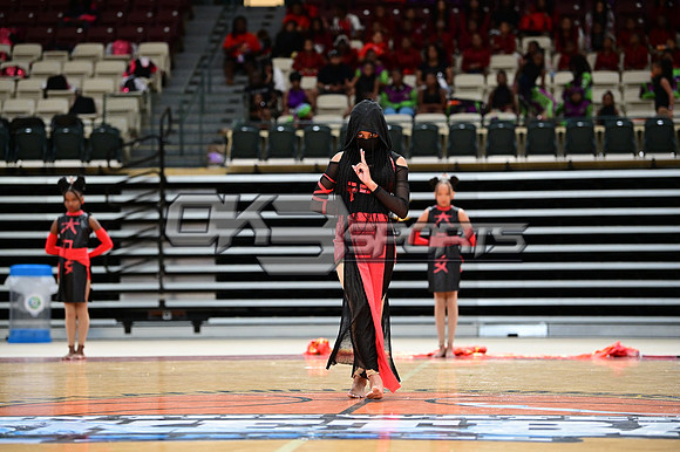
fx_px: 2265
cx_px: 340
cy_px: 226
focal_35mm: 120
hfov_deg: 17.1
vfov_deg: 11.4
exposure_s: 1/1000
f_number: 3.2
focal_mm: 120
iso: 6400
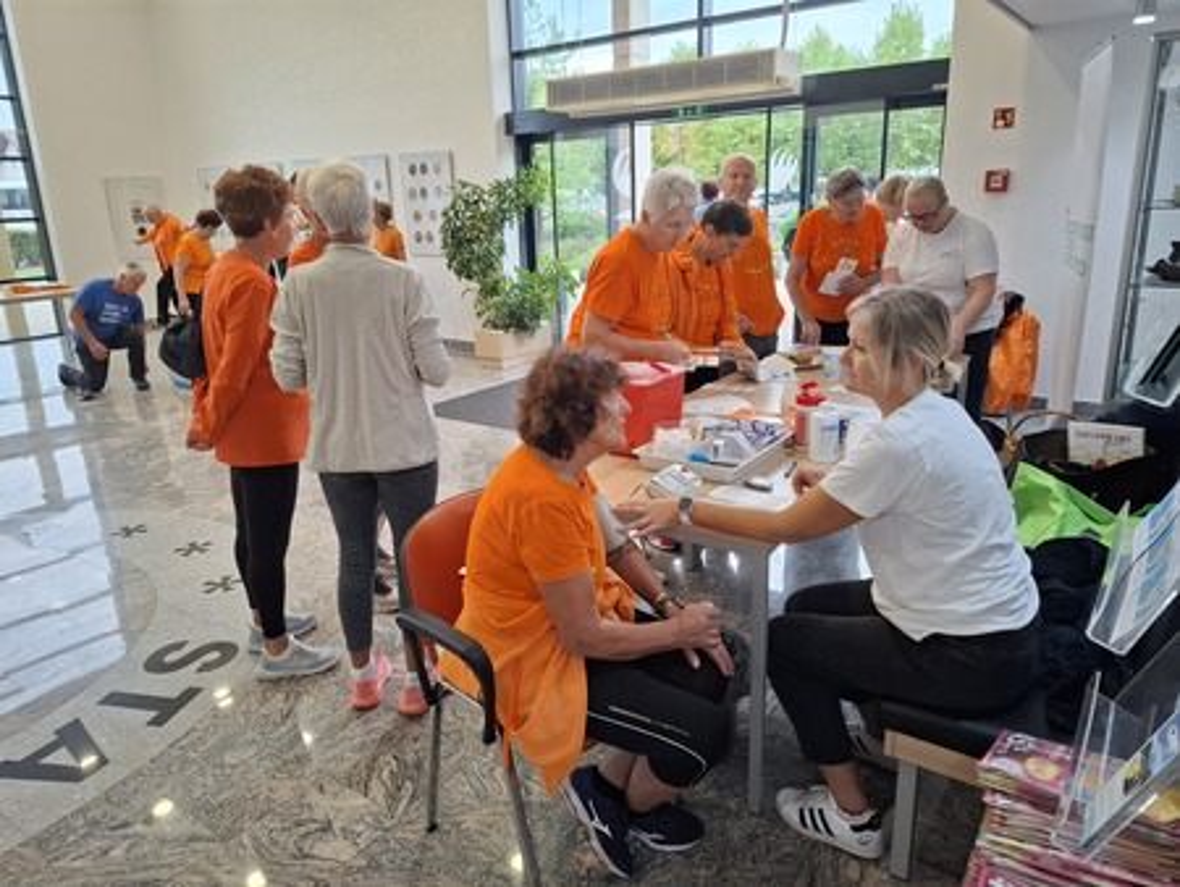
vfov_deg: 58.9
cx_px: 590
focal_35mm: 23
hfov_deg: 73.9
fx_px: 784
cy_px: 444
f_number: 1.8
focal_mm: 5.54
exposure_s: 1/50
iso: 160
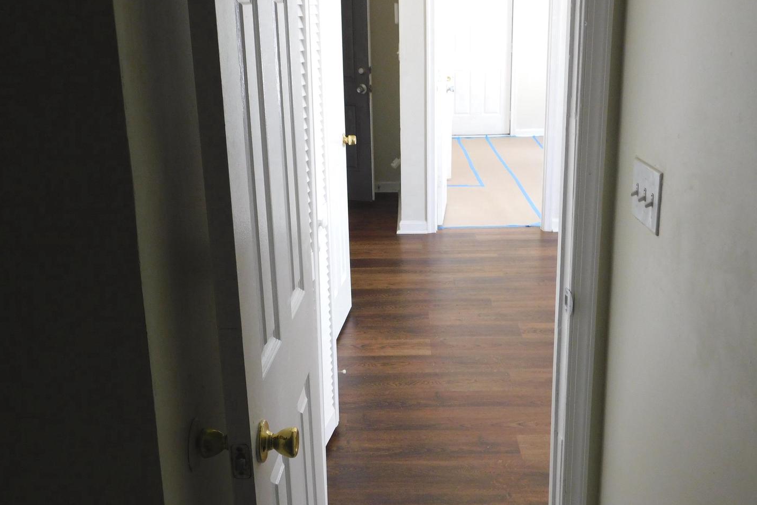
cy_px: 250
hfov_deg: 50.7
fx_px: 799
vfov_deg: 35.1
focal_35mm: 38
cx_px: 381
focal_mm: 6.3
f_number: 3.5
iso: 250
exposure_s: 1/30
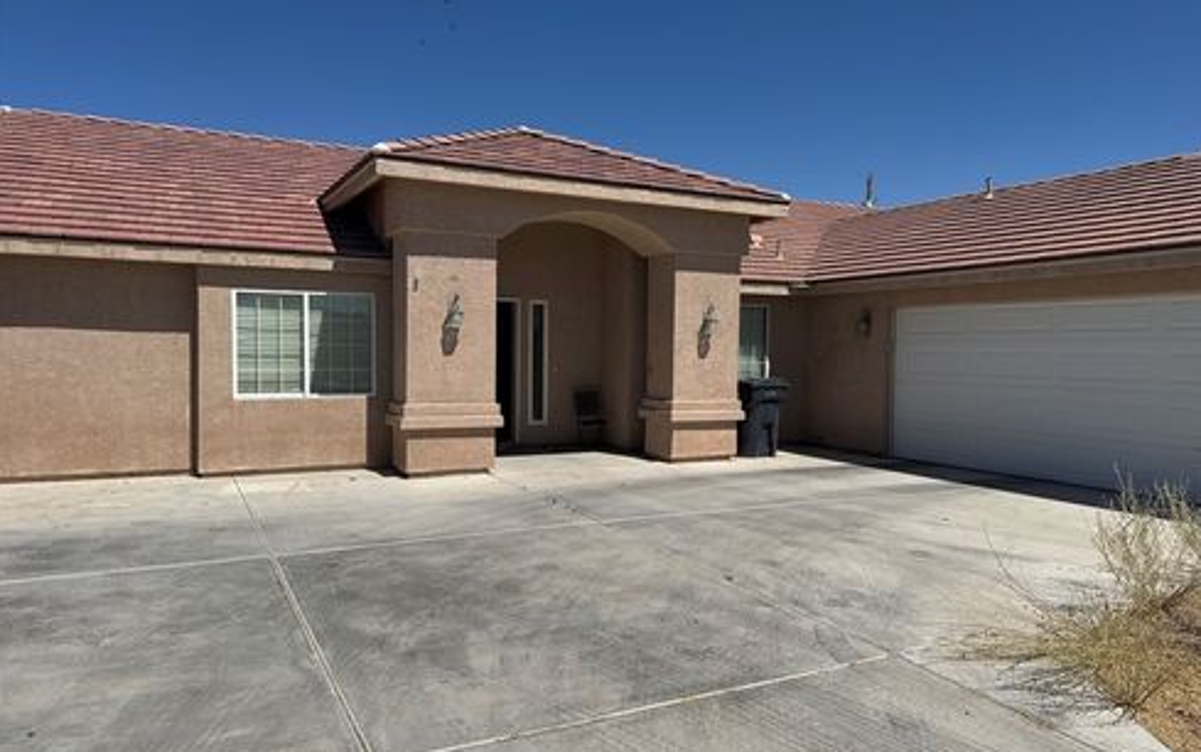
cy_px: 380
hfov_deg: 70.4
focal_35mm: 26
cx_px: 607
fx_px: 851
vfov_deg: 47.6
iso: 80
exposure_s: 1/10417
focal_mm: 6.76
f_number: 1.78
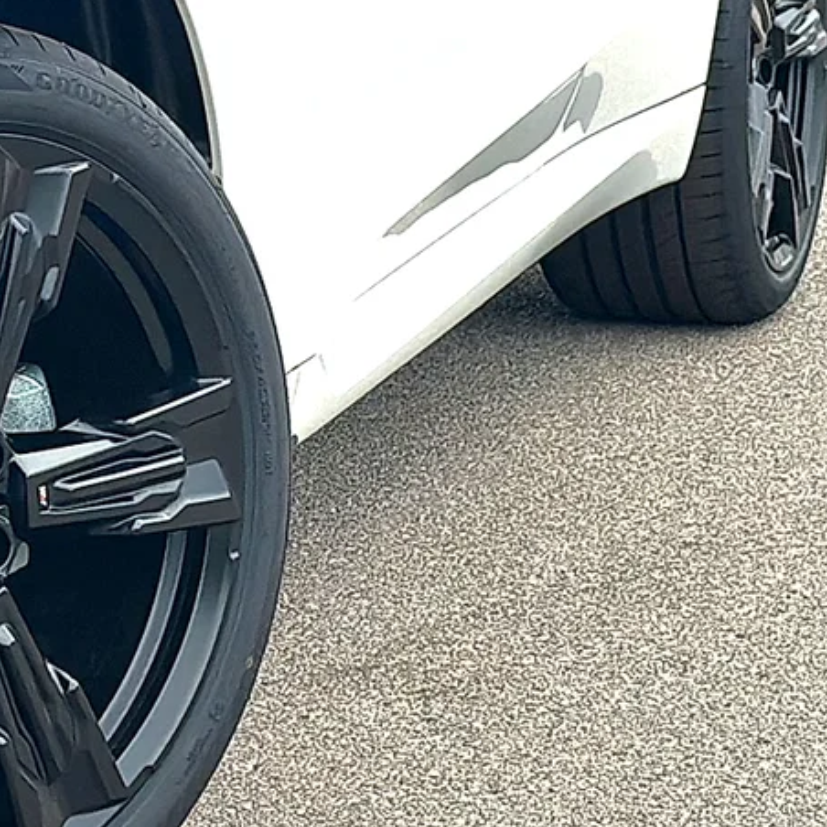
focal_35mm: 137
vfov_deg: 12.7
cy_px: 475
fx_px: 3703
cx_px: 229
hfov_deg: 12.7
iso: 80
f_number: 1.78
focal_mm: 6.86
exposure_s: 1/3077
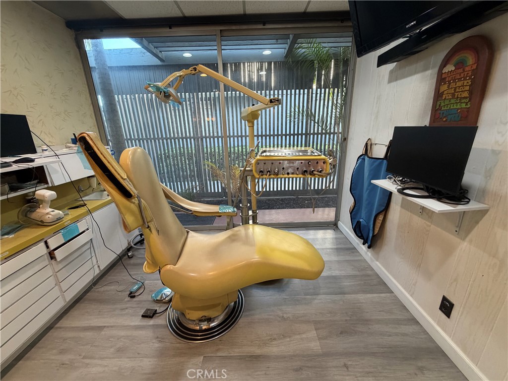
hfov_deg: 102.1
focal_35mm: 14
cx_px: 254
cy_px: 190
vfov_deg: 85.7
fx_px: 205
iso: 320
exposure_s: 1/107
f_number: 2.2
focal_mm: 2.22
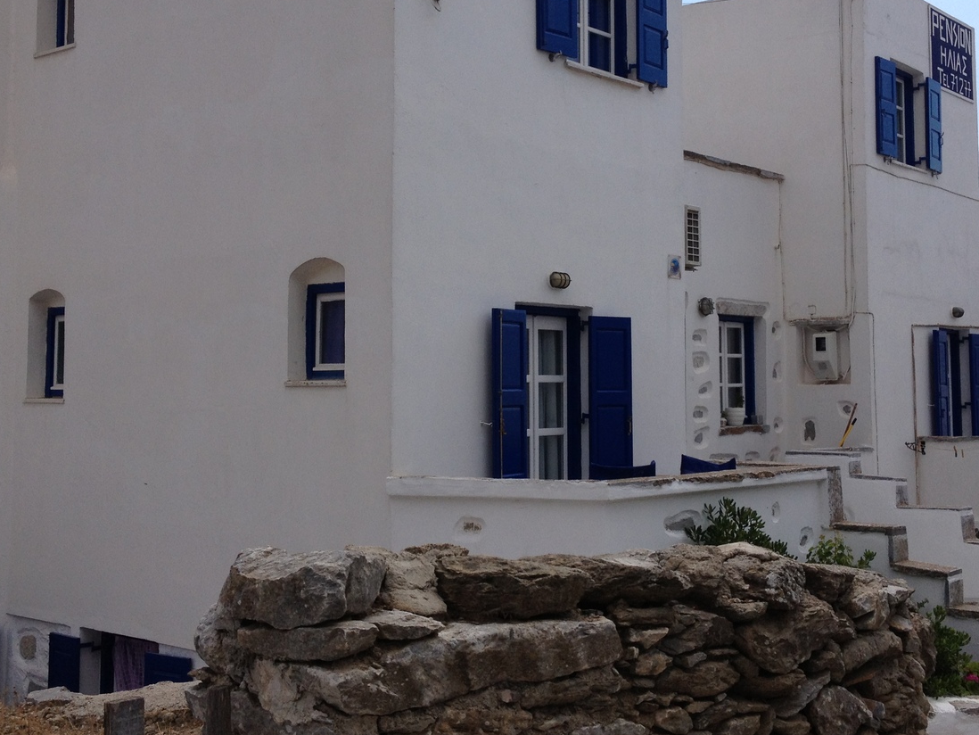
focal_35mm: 51
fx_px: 1443
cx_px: 515
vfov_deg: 28.5
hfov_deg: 37.5
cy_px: 285
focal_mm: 4.28
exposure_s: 1/2632
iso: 50
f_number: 2.4
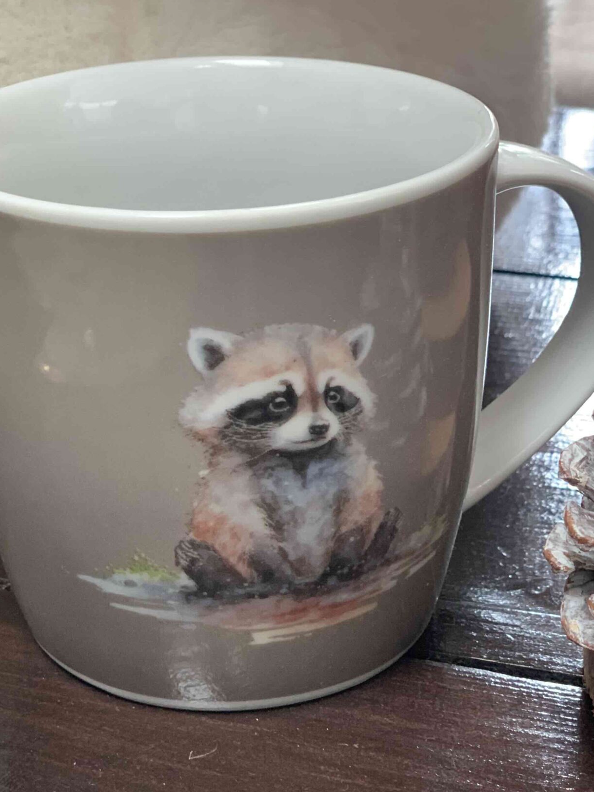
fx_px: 1875
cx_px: 264
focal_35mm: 82
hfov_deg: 18.0
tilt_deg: -29.7
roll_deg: +1.4
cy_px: 540
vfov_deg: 23.7
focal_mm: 6
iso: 125
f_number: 2.4
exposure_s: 1/60
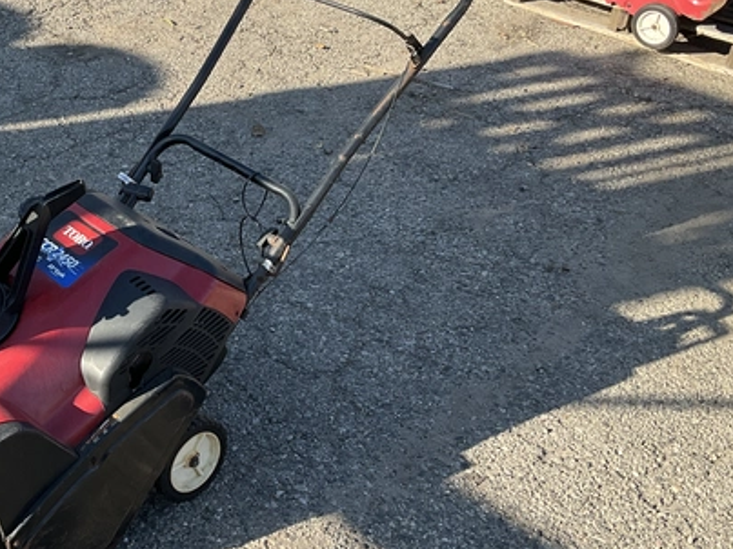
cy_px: 261
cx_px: 149
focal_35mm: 54
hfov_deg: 34.5
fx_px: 1143
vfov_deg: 27.0
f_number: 1.8
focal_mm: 3
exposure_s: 1/519
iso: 25
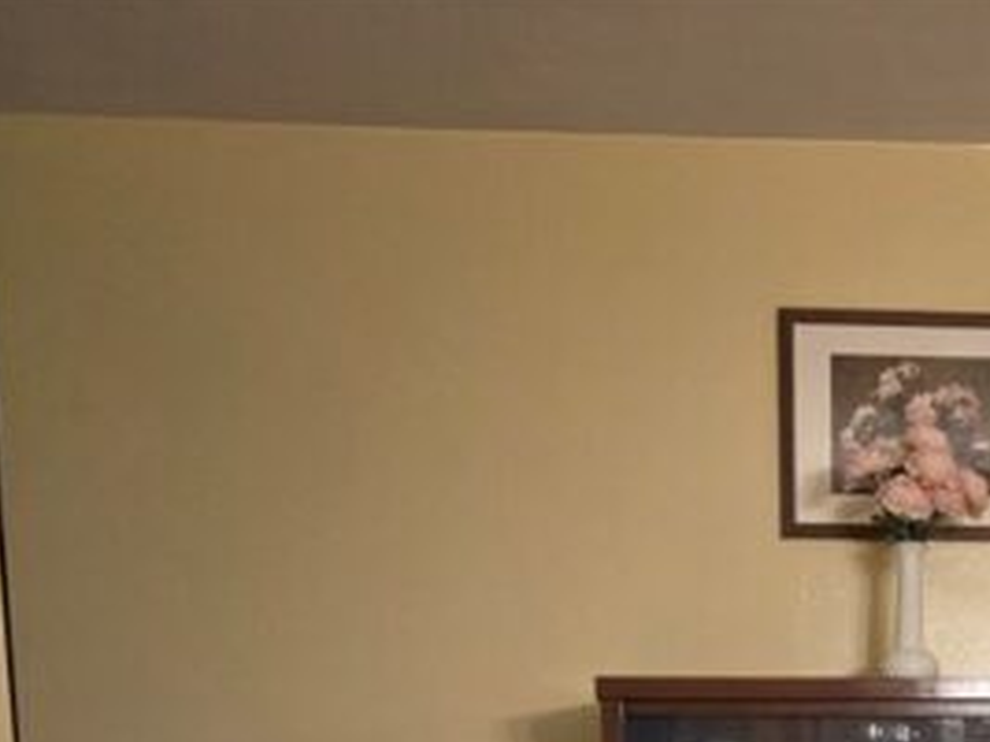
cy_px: 1094
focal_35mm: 69
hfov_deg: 27.0
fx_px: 1972
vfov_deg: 18.9
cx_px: 934
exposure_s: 1/120
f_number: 1.8
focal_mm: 5.4
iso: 500
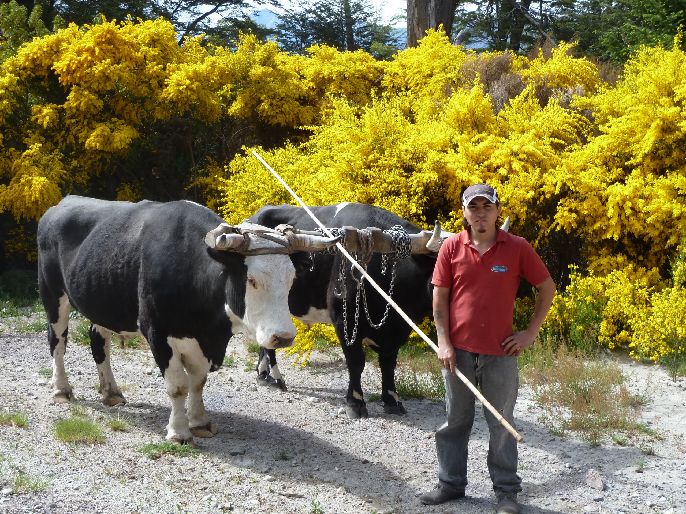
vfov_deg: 28.0
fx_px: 1031
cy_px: 257
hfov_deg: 36.8
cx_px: 343
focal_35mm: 52
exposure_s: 1/250
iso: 80
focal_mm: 8.5
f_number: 3.8
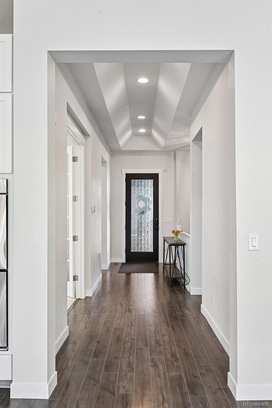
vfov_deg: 61.9
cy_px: 204
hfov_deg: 43.6
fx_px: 340
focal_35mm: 30
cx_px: 136
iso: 400
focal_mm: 30
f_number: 10
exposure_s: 1/25
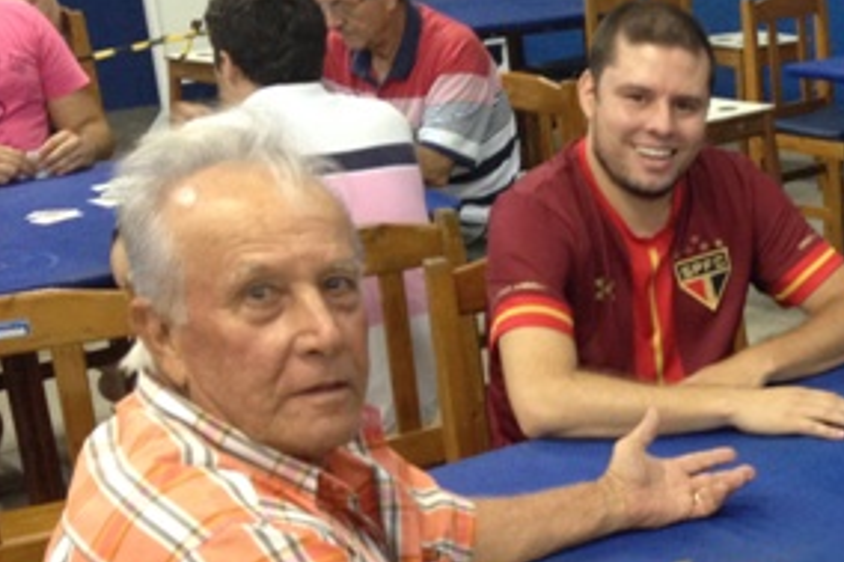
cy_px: 446
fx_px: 1921
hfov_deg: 23.2
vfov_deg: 16.5
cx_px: 942
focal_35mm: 82
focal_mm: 4.28
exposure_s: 1/20
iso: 160
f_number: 2.4
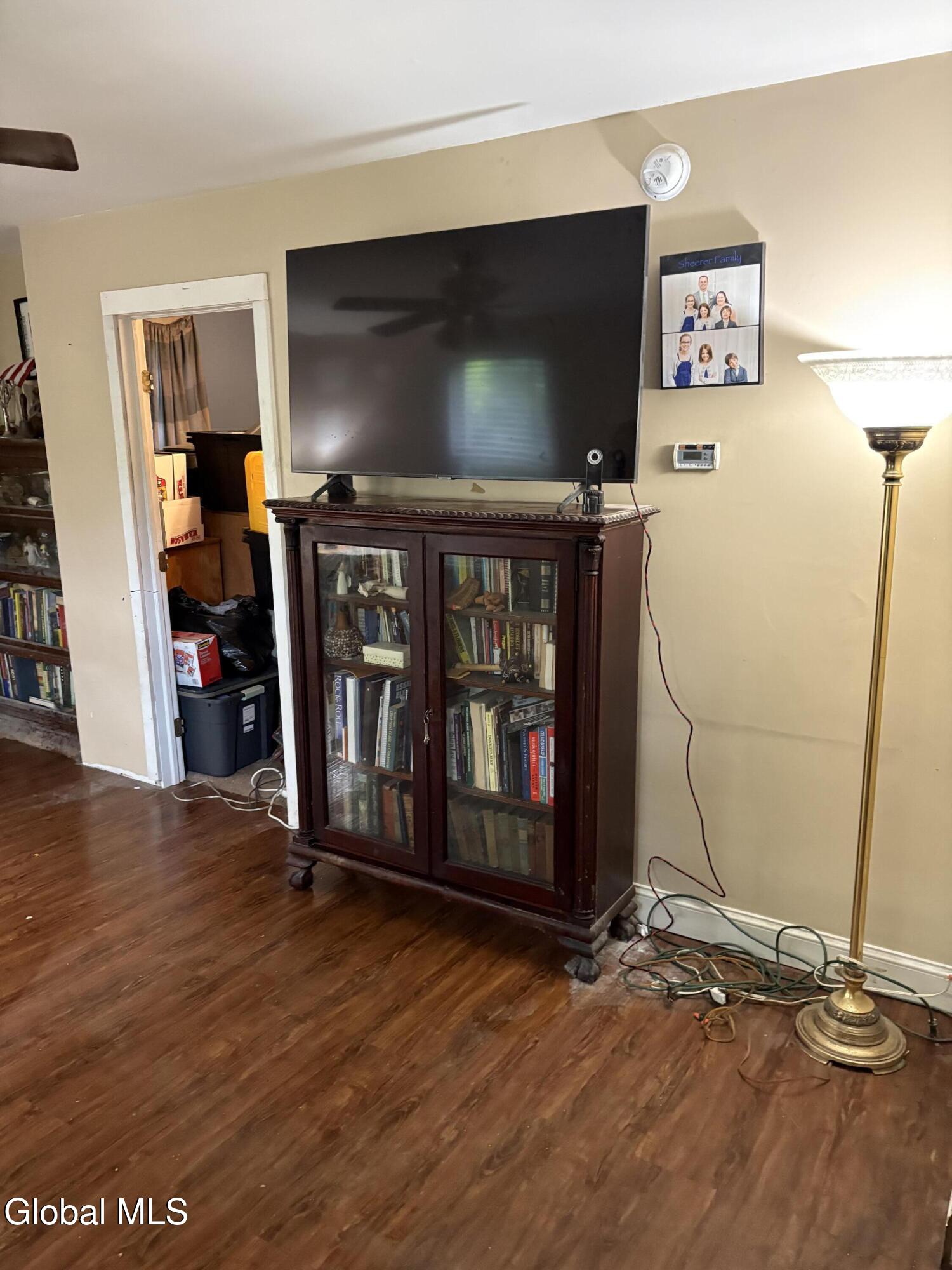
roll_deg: +1.4
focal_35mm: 26
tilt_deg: -11.4
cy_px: 635
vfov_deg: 67.3
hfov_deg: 53.1
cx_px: 476
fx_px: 953
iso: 500
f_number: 1.6
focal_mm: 5.96
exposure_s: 1/30
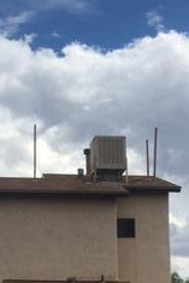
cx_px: 33
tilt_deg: +11.9
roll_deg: -1.1
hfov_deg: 16.5
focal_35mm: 82
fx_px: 645
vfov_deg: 24.6
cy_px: 188
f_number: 2.2
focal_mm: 4.15
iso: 25
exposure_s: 1/2331
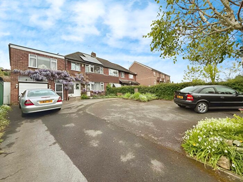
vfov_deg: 85.7
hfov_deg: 102.1
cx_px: 122
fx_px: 98
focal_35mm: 14
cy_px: 91
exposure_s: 1/742
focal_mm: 2.22
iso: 64
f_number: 2.2
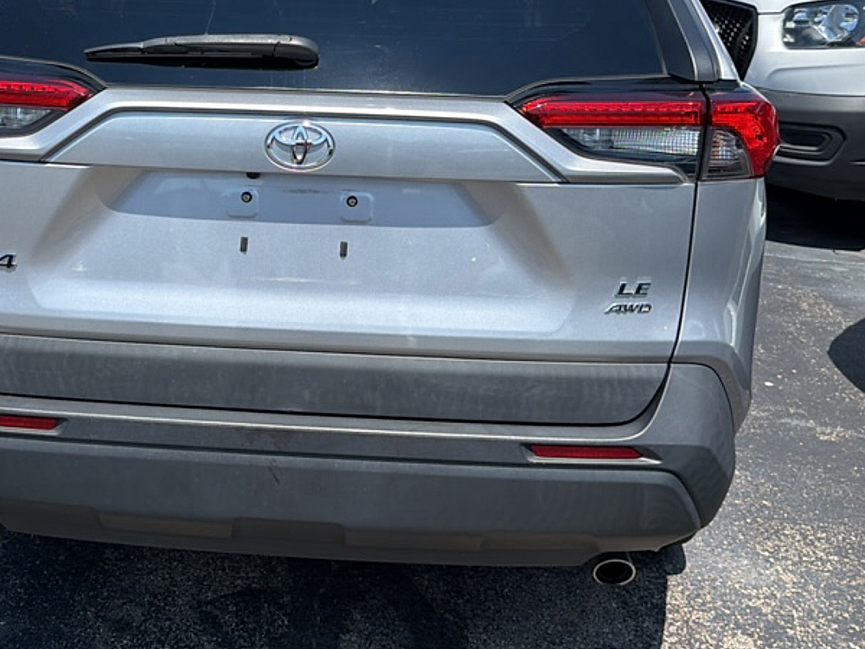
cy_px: 195
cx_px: 273
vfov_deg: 35.5
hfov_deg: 45.9
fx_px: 1000
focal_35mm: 40
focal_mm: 6.76
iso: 80
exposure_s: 1/3584
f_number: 1.78
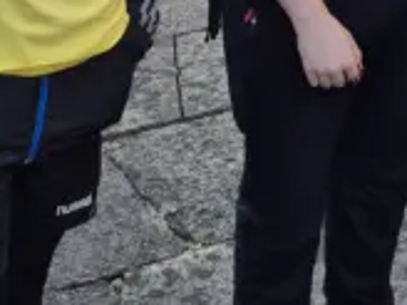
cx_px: 251
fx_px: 1270
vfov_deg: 12.8
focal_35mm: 108
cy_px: -181
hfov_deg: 18.2
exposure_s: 1/498
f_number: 1.8
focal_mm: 5.4
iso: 25
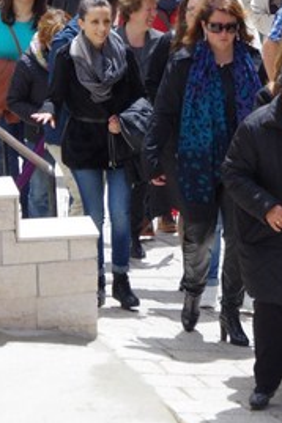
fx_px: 4329
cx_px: 262
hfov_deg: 3.7
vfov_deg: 5.6
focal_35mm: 368
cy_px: -5
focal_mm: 88
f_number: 10
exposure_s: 1/250
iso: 400
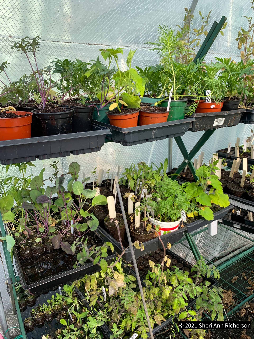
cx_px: 127
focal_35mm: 26
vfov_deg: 67.3
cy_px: 170
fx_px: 254
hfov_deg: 53.1
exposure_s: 1/546
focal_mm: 4.25
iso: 25
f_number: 1.8
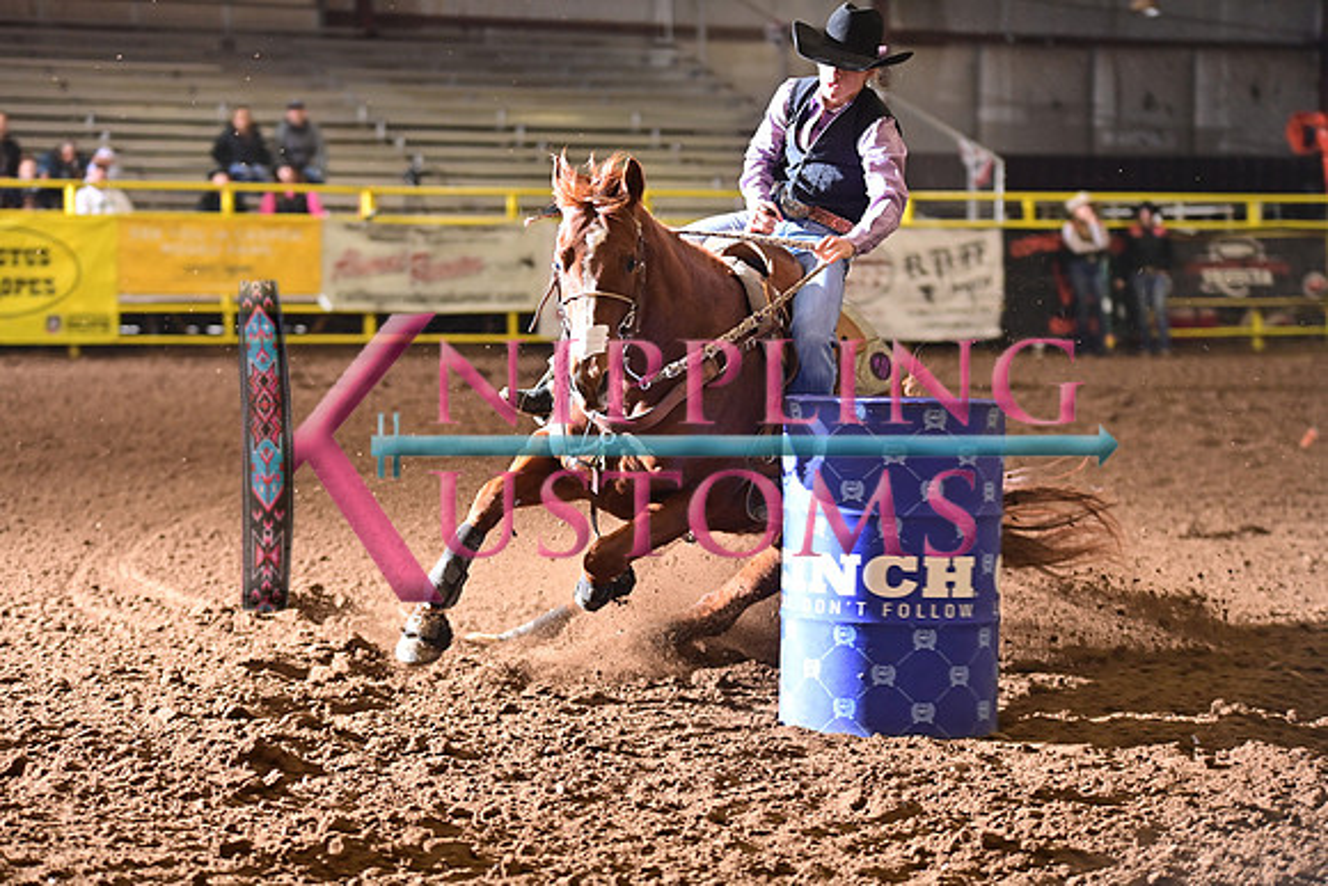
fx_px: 4132
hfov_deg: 18.3
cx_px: 664
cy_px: 443
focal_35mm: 112
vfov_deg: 12.2
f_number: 3.2
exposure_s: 1/250
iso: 1600
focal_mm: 112
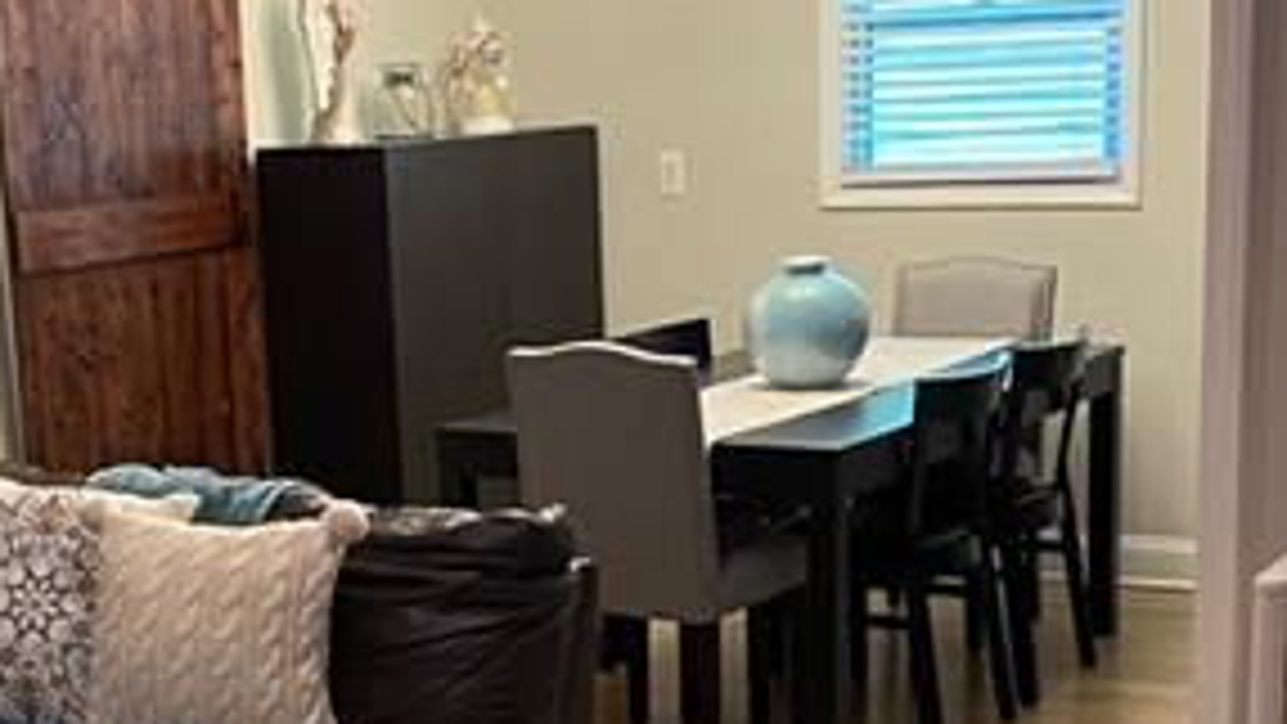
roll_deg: +2.1
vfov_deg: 15.7
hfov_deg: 27.8
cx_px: 482
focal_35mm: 76
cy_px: 679
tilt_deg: -11.9
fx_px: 2594
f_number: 1.8
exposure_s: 1/60
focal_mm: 4.25
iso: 400
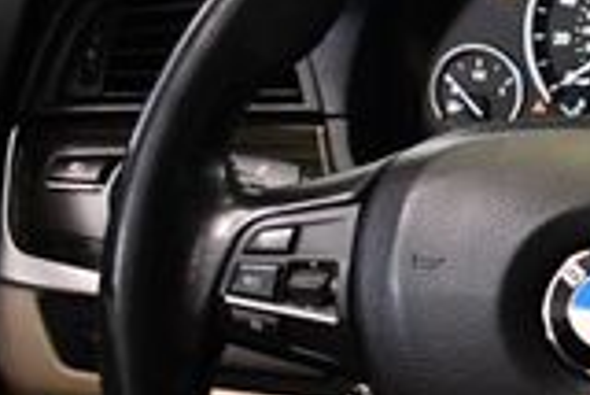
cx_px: 1165
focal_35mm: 136
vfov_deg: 10.1
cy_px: 185
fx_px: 2231
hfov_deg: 13.1
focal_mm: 23
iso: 3200
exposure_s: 1/100
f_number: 3.8
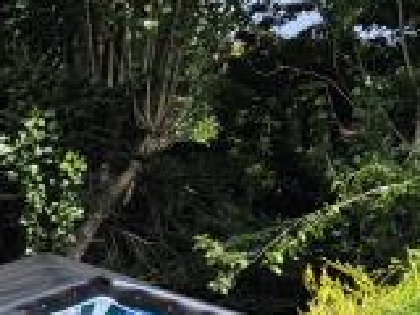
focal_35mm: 147
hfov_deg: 12.2
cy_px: 654
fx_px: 1784
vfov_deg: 9.4
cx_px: -357
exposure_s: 1/1596
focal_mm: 5.4
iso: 25
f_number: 1.8
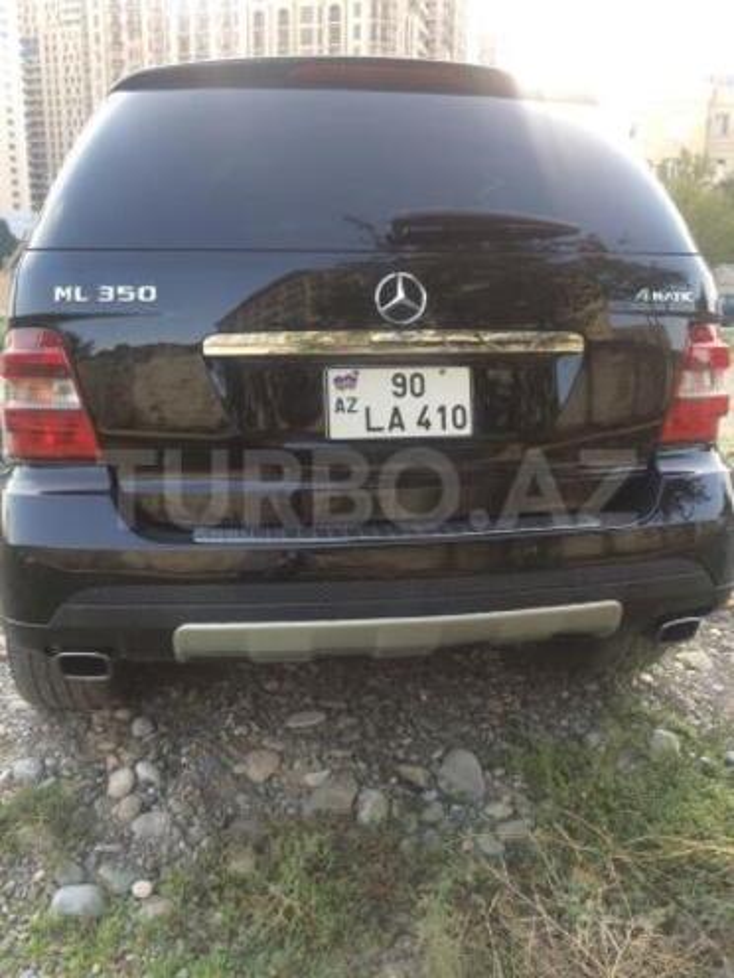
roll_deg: +0.8
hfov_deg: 48.2
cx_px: 367
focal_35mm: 29
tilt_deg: -18.9
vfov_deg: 61.7
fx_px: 820
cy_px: 489
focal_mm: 4.15
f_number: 2.2
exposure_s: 1/107
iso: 32
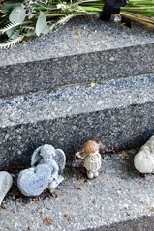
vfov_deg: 19.2
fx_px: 591
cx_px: -15
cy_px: -125
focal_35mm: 92
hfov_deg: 14.5
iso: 62
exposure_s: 1/100
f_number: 1.75
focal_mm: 8.67
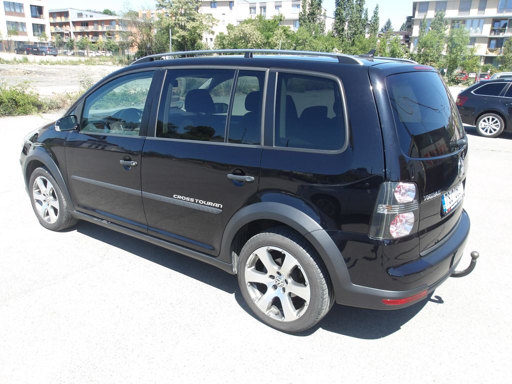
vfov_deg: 51.4
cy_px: 192
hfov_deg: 65.3
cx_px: 256
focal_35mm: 27
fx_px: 399
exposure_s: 1/511
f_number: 3
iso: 100
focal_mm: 4.9
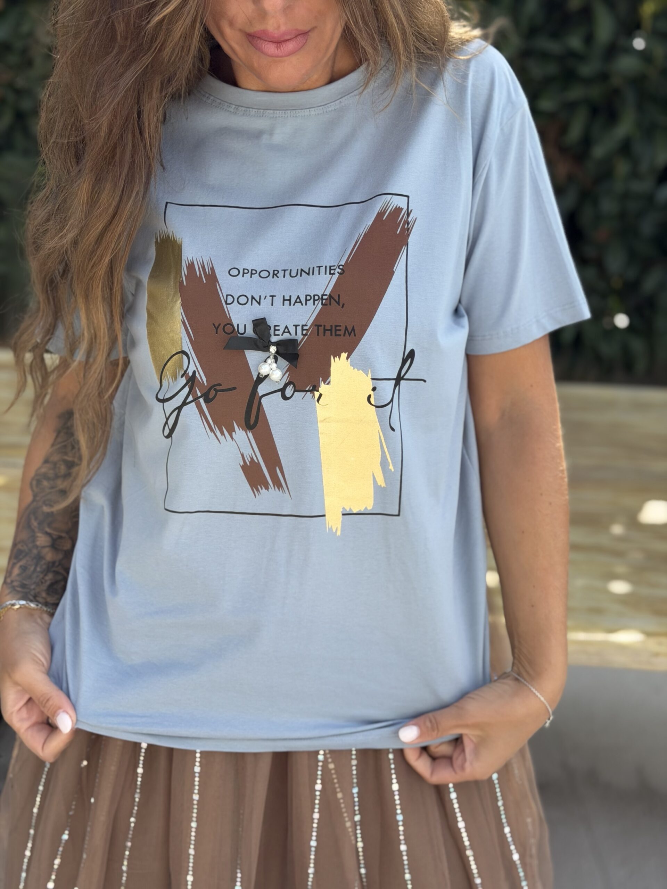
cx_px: 334
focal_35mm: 48
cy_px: 444
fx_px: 1233
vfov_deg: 39.7
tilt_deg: -15.2
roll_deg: -3.4
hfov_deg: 30.3
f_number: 1.78
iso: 64
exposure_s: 1/1754
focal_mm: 6.76
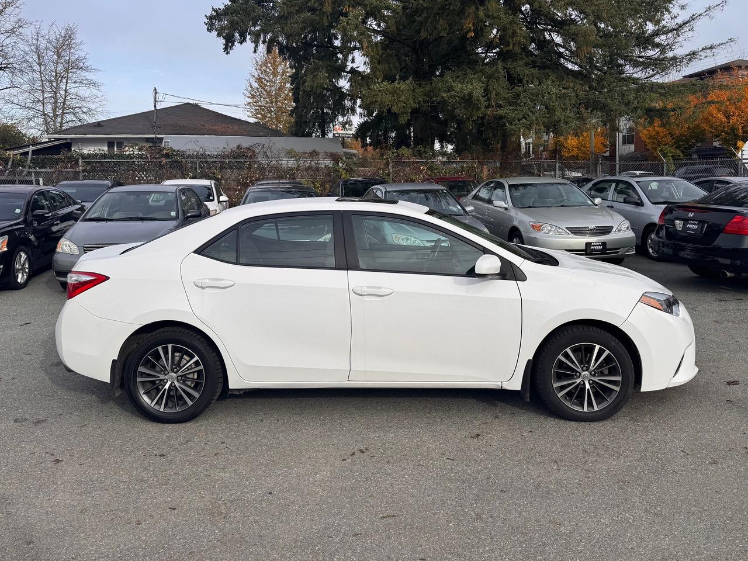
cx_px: 374
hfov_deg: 71.6
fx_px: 519
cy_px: 280
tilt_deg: -6.5
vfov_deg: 56.8
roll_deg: -0.1
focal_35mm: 24
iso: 80
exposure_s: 1/3096
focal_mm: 6.76
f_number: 1.78
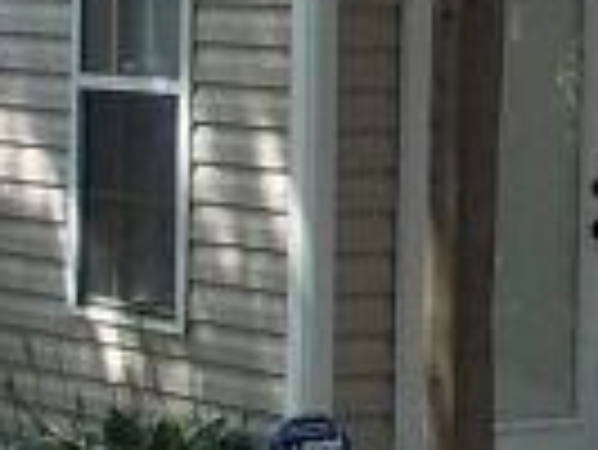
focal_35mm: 216
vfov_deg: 6.9
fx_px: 3735
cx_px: 1124
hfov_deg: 8.7
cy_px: 4
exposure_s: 1/160
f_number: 2.7
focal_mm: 4
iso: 80
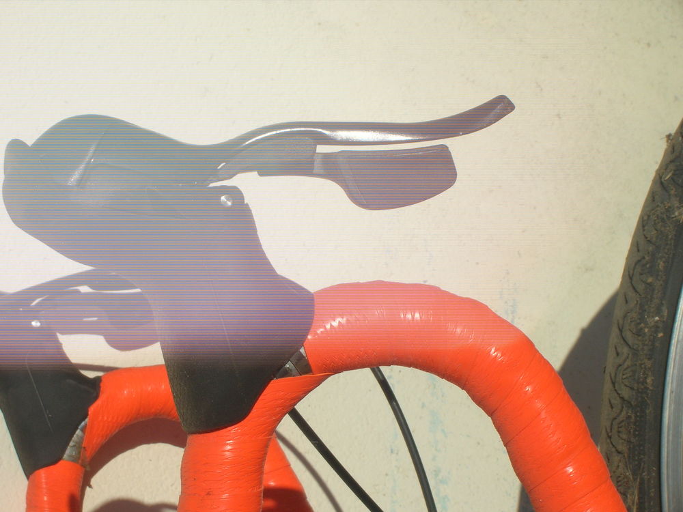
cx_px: 342
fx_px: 2013
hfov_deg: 19.3
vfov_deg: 14.5
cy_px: 256
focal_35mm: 102
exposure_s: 1/372
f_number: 8.2
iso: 50
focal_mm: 17.1
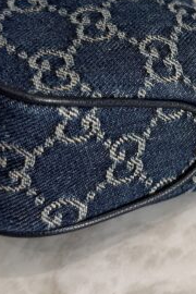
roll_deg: +1.9
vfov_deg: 27.0
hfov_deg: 18.1
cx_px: 176
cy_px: 73
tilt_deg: -31.4
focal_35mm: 74
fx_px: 604
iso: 100
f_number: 1.78
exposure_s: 1/120
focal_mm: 6.76
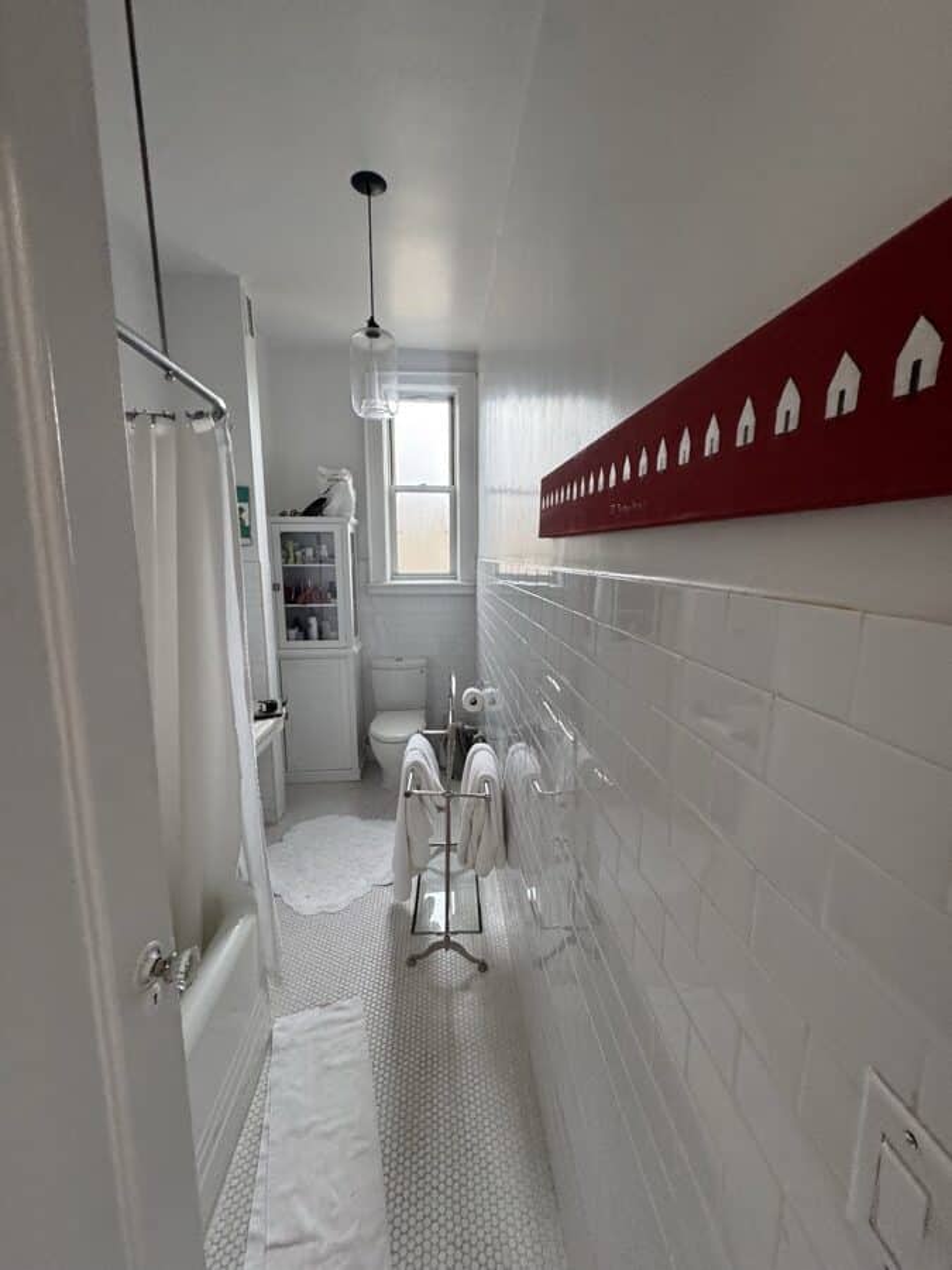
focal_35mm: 14
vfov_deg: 102.1
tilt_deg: -9.8
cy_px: 635
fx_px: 513
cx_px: 476
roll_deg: -0.3
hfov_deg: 85.7
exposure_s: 1/120
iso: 250
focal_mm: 2.22
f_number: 2.2
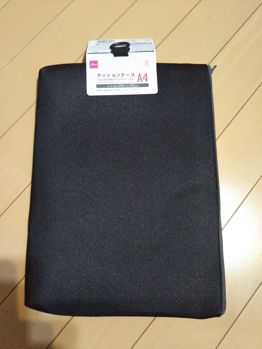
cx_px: 131
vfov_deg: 60.0
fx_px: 303
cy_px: 174
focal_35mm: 30
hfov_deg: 46.8
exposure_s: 1/23
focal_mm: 4
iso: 618
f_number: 2.2
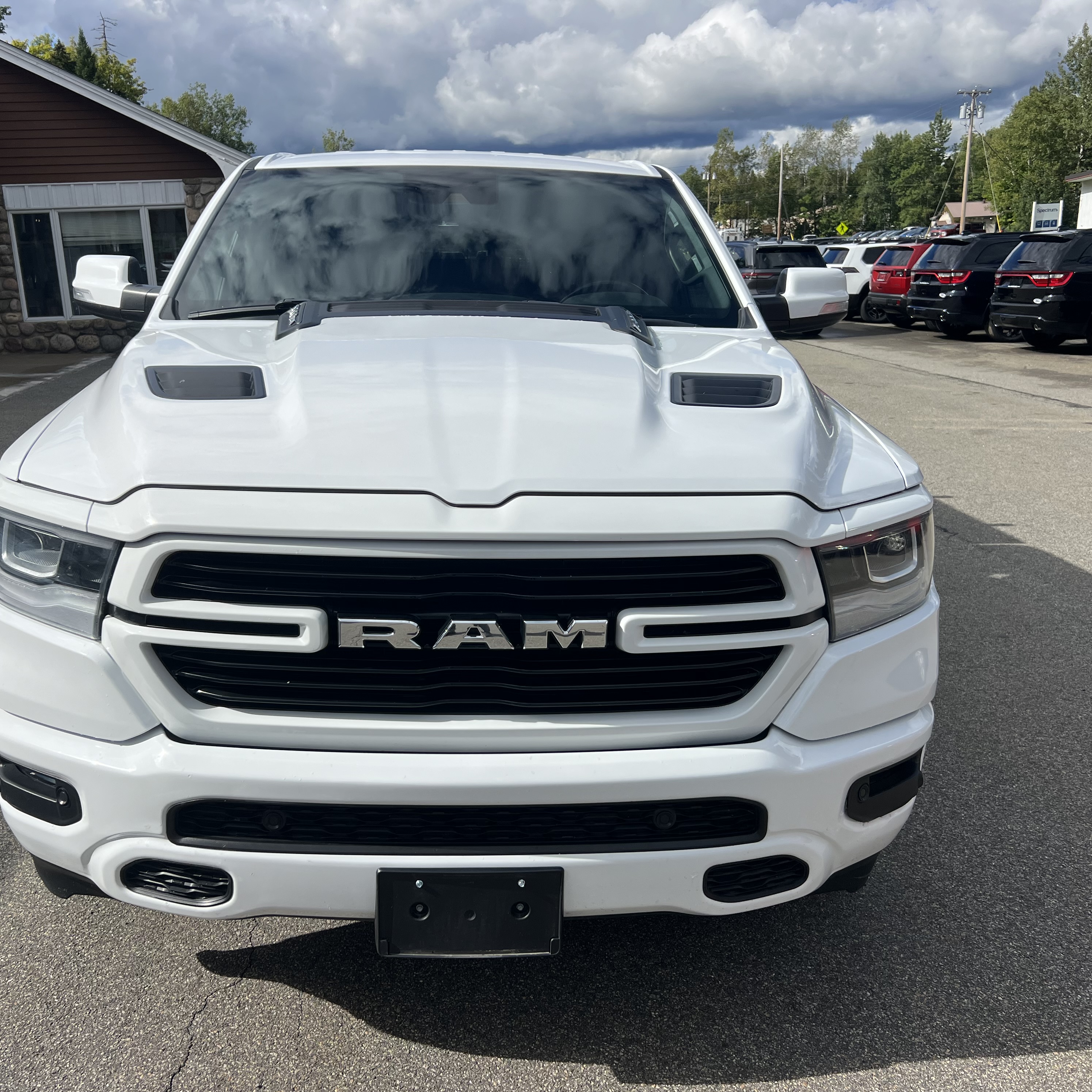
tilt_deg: -15.0
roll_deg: +2.6
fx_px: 1106
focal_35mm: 31
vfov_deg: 52.5
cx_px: 497
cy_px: 552
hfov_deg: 52.5
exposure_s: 1/8000
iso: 50
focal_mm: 5.7
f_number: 1.5
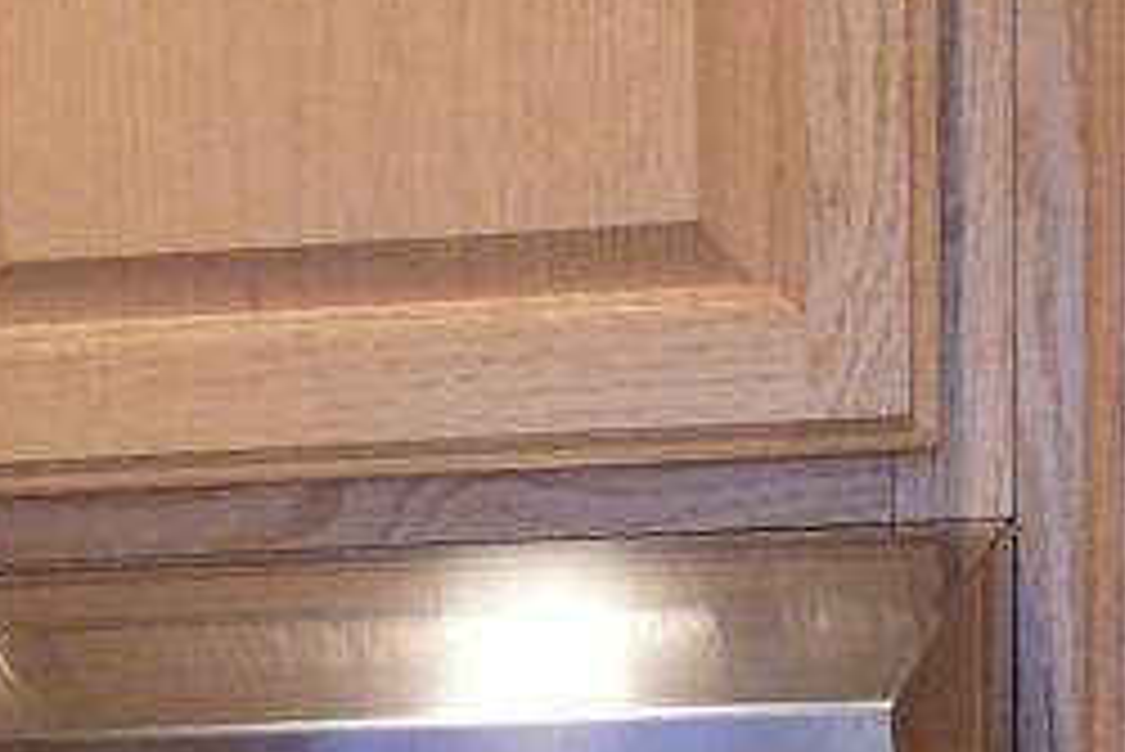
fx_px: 4659
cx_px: -274
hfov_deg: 13.3
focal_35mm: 149
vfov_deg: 8.6
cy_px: 1630
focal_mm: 5.2
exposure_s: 1/13
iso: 200
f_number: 2.8
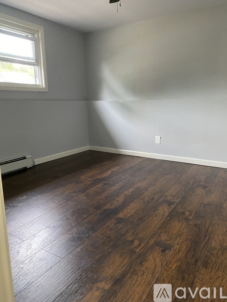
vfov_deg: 67.3
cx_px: 114
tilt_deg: -10.6
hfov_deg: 53.0
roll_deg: +1.8
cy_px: 151
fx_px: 227
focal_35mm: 26
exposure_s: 1/60
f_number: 1.8
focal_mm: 4.25
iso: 400
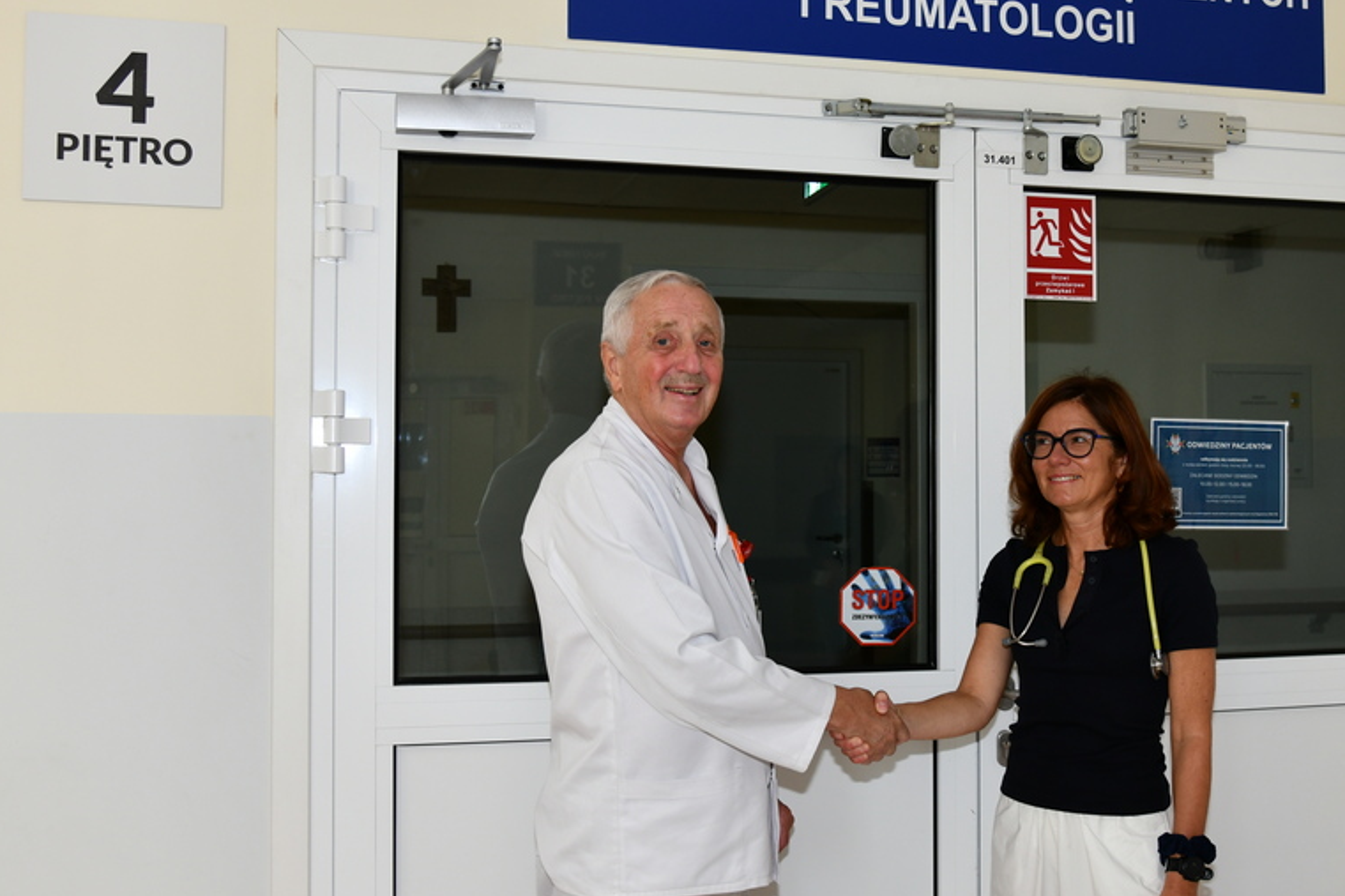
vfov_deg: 30.5
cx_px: 776
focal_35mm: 44
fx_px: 1643
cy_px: 438
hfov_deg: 44.4
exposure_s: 1/60
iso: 500
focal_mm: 31
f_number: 5
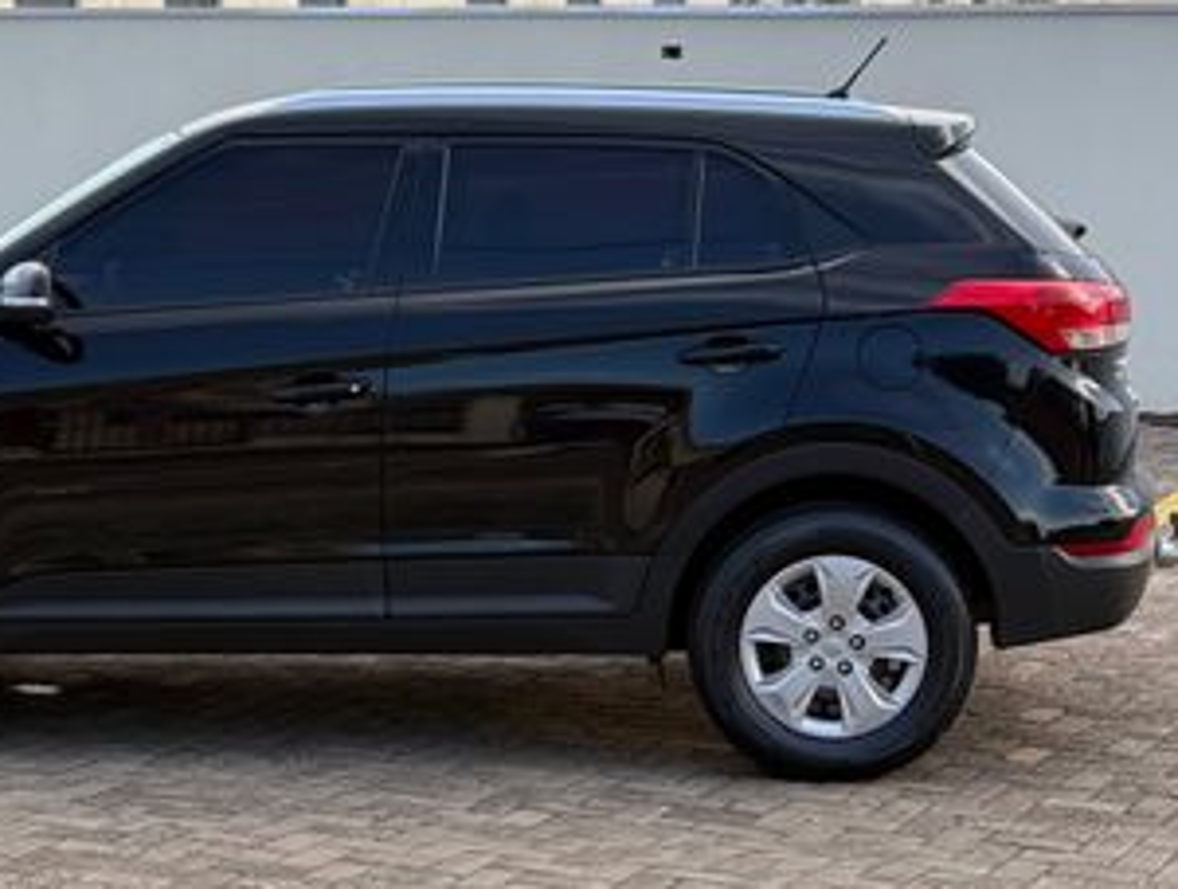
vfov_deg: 19.7
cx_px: 329
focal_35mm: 75
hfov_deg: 25.7
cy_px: 435
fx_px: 2557
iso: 100
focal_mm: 6.76
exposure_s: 1/478
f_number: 1.78
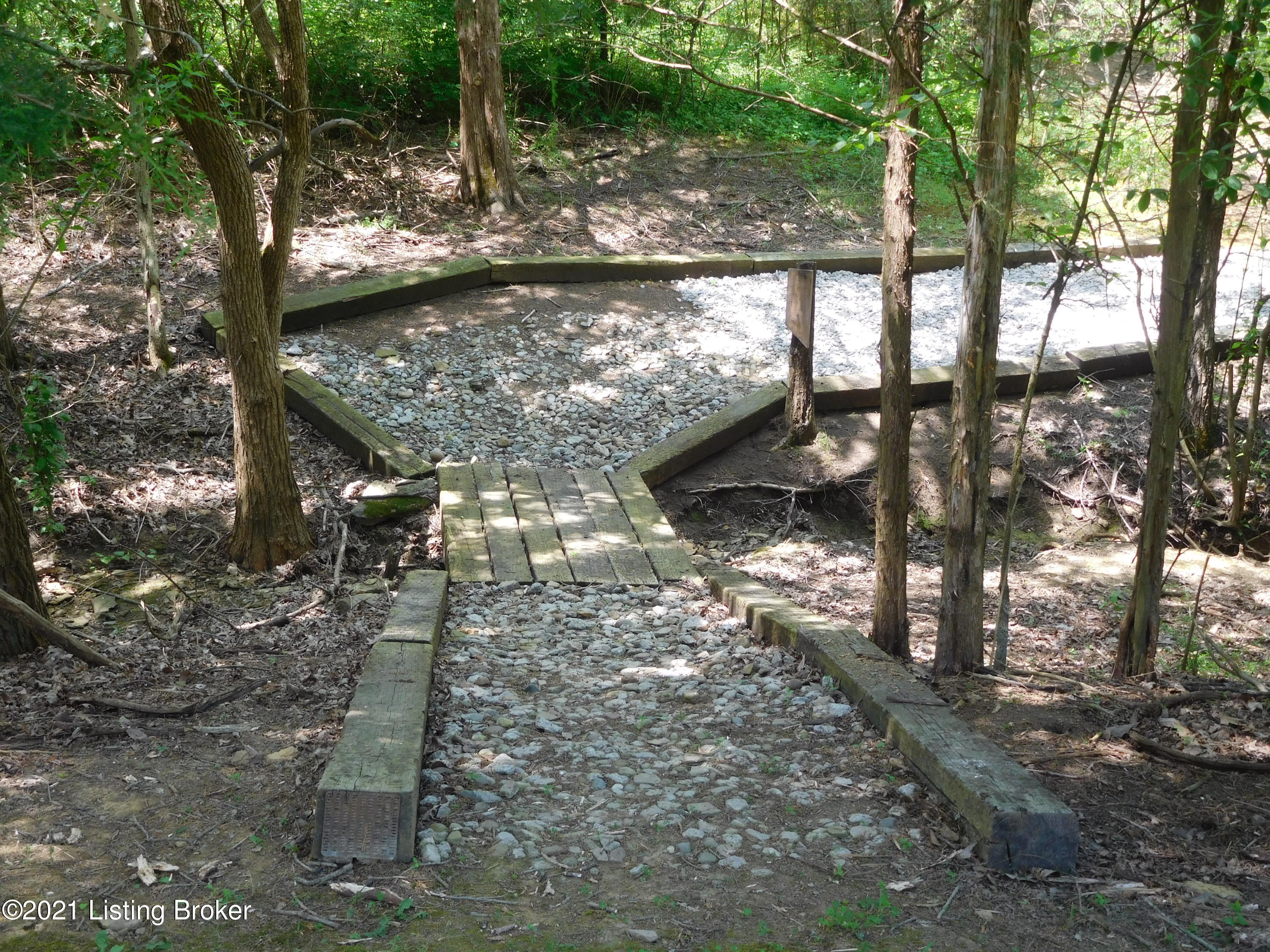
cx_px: 635
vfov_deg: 32.2
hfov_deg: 42.1
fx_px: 1651
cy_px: 476
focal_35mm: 45
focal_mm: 8
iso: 125
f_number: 4
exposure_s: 1/80
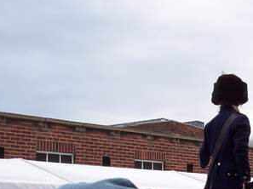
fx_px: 599
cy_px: 186
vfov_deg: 17.6
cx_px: 263
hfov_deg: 22.8
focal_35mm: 82
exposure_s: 1/500
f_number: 4.8
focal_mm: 8
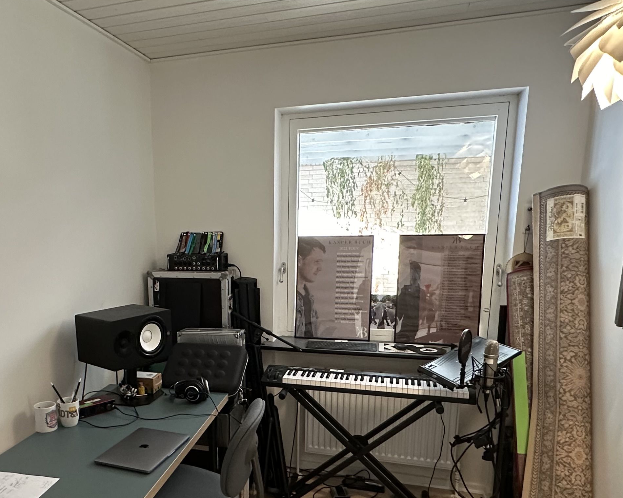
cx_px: 207
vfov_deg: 49.2
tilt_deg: -11.0
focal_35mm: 29
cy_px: 329
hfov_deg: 59.1
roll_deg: +1.1
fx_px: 535
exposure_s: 1/50
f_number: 2.2
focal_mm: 2.22
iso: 400
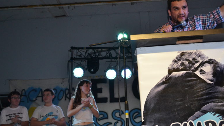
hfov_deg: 44.4
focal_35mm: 46
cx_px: 134
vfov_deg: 26.0
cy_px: 67
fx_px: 273
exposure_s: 1/60
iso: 640
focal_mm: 22
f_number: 4
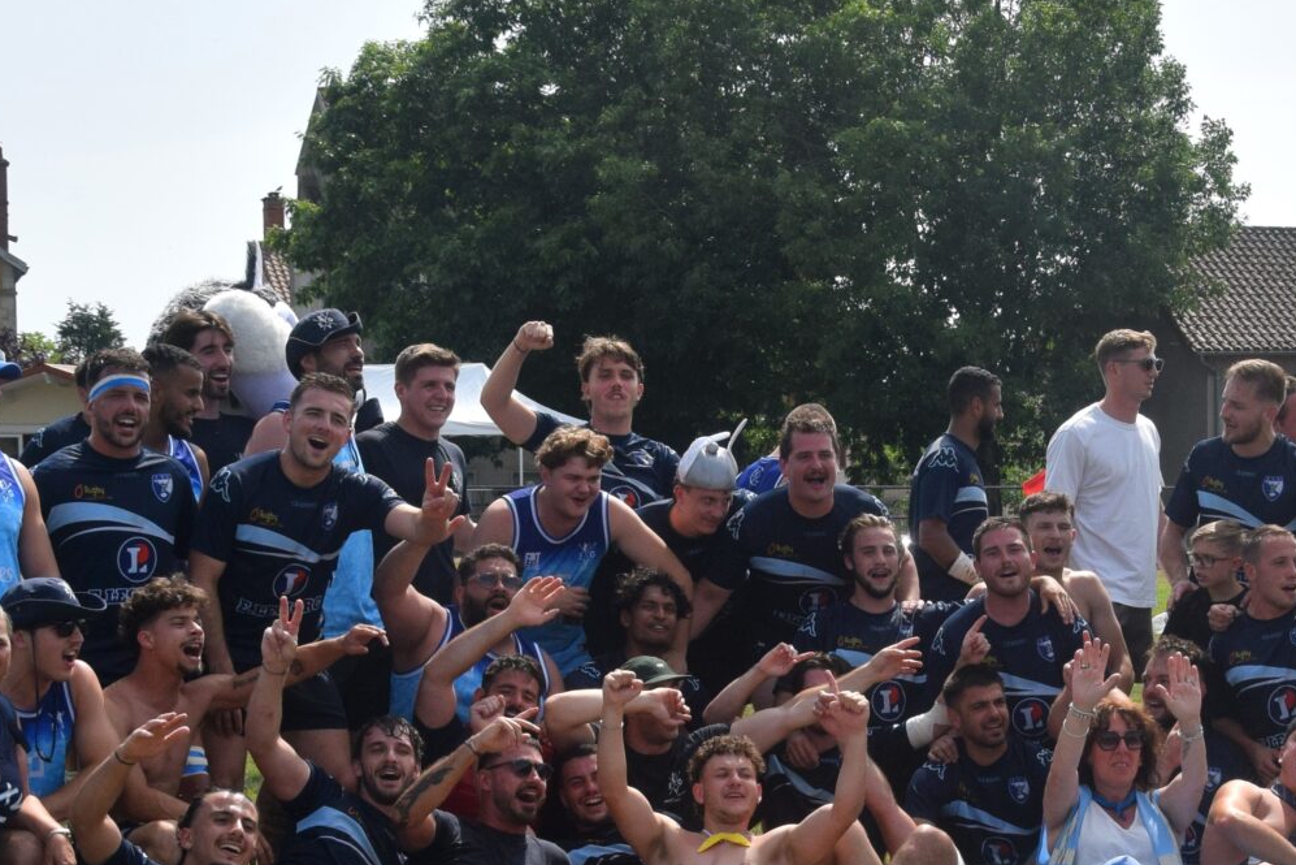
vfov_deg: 14.2
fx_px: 3466
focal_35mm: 96
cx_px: 1063
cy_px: 647
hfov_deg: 20.9
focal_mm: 25
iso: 400
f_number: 6.3
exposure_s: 1/1600
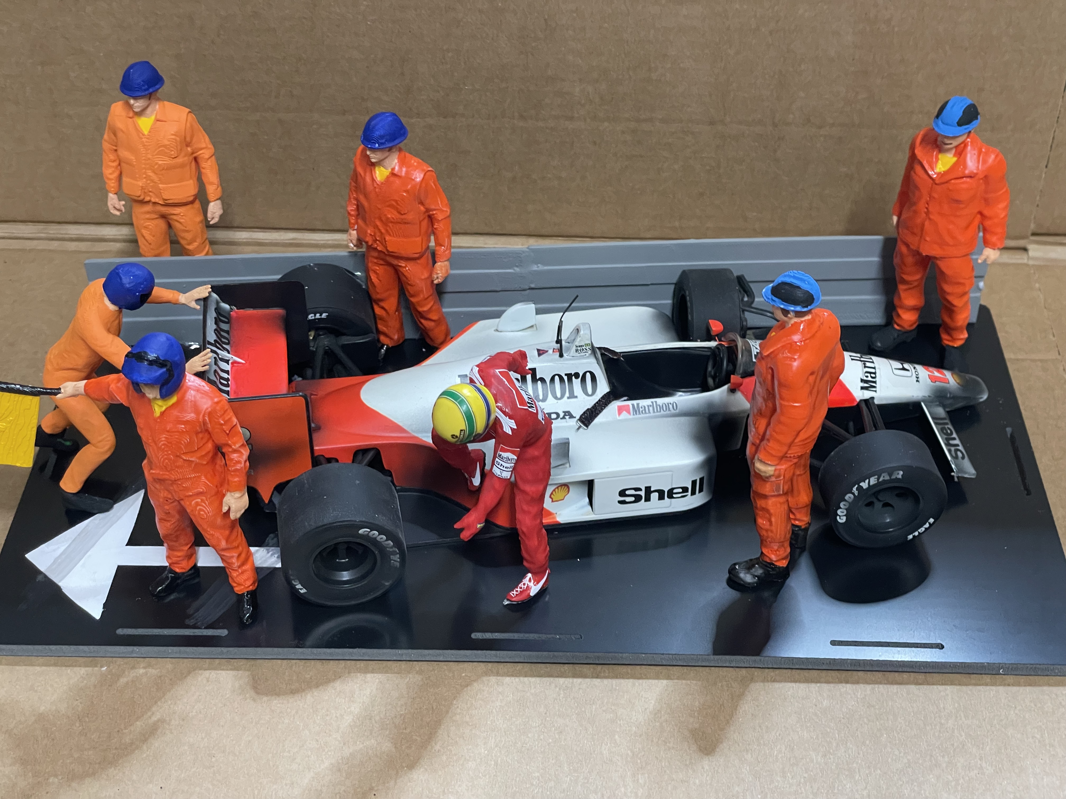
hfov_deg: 36.8
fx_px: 1601
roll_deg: +0.2
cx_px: 533
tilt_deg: -41.4
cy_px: 400
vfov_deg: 28.0
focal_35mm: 52
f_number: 2
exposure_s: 1/50
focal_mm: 6
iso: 400
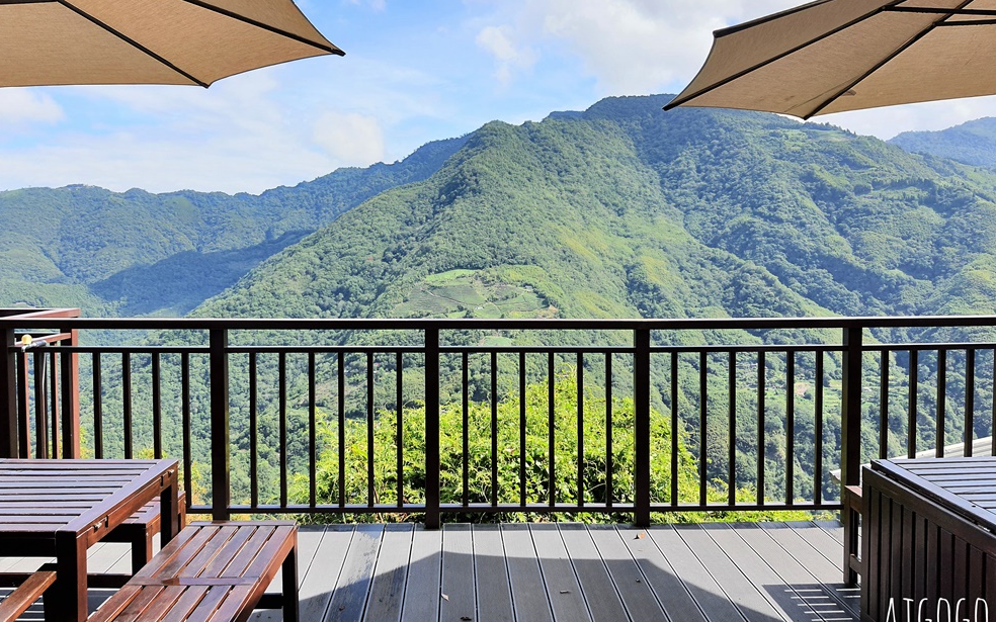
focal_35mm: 28
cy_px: 273
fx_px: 760
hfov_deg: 66.5
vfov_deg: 44.5
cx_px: 493
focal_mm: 4.32
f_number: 1.7
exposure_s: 1/1348
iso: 50
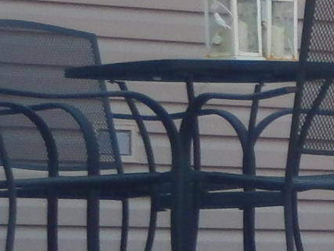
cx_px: 839
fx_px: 3475
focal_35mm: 360
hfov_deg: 5.3
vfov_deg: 4.1
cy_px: 328
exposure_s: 1/160
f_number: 4.5
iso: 125
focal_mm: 9.2
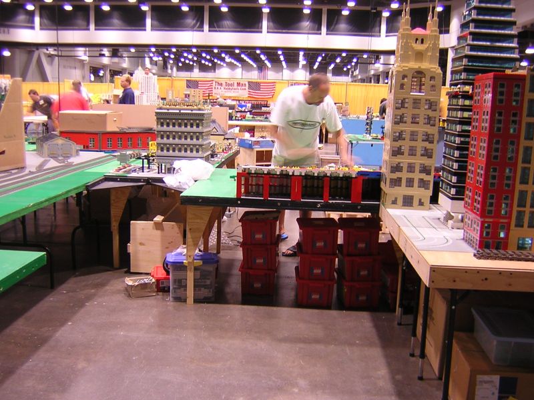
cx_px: 267
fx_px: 555
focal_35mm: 36
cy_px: 200
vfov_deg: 39.7
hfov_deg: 51.4
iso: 118
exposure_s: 1/3.7
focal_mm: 4.7
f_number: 2.6
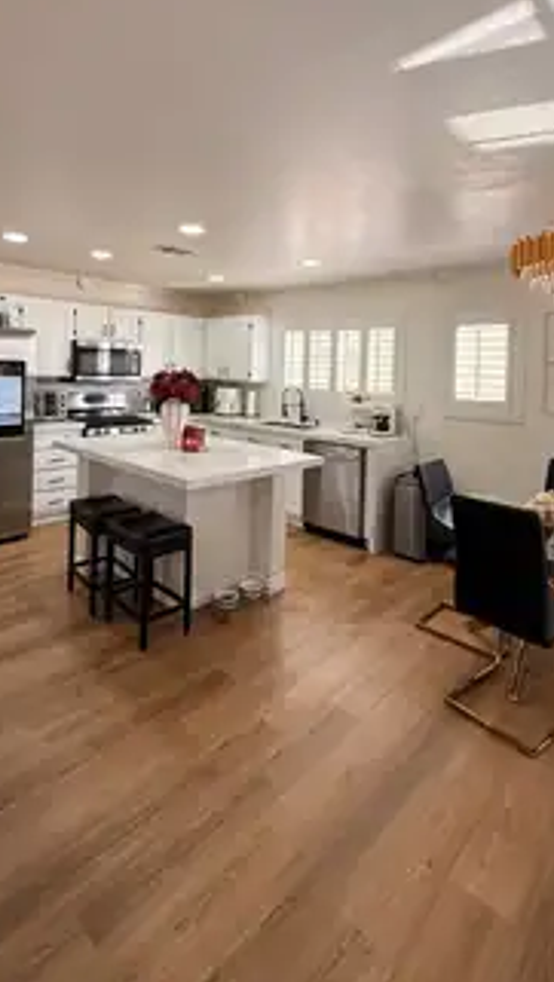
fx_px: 495
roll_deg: -2.1
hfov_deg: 58.2
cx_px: 242
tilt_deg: -1.0
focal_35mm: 19
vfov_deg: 88.1
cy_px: 379
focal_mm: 2.22
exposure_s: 1/99
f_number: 2.2
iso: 64
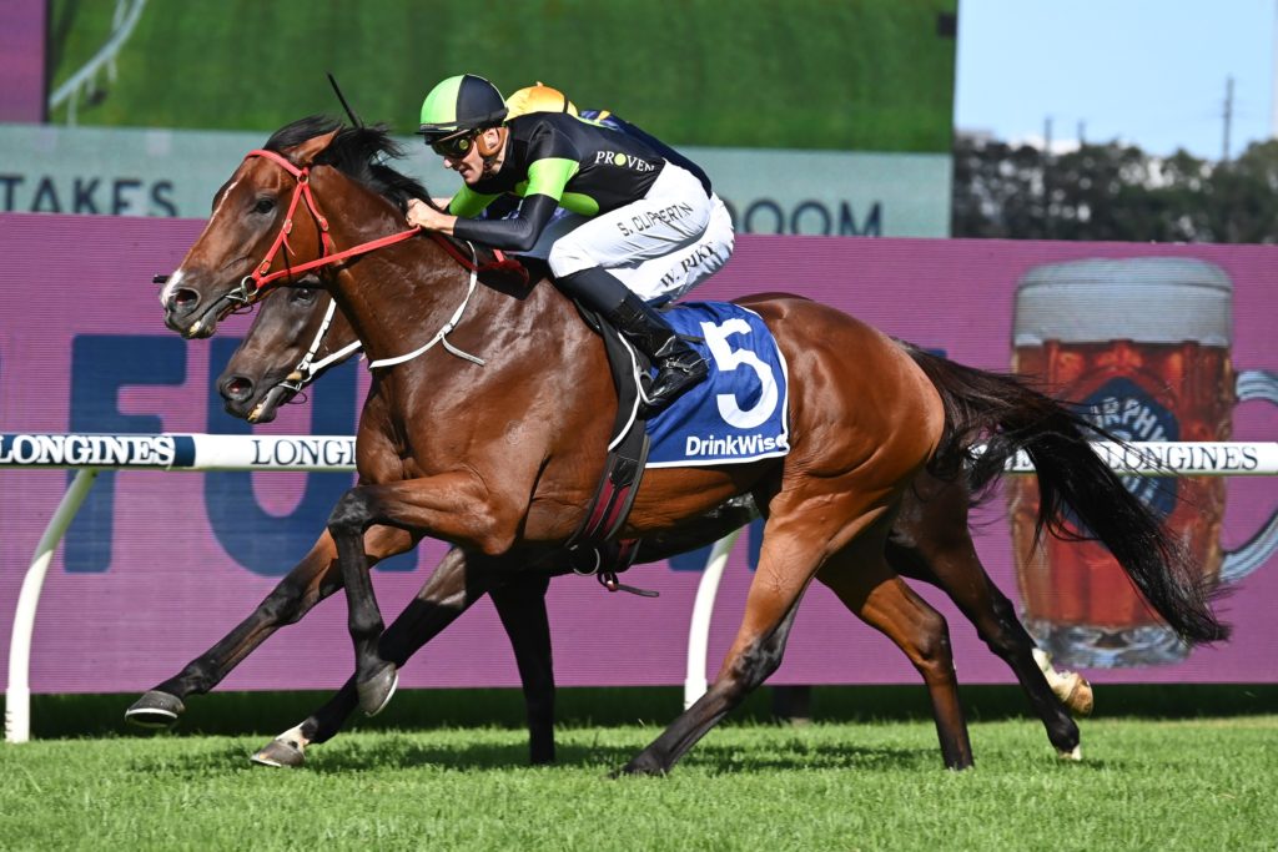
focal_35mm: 290
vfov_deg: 4.7
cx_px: 639
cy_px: 426
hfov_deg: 7.1
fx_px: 10296
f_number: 9
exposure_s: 1/1600
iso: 800
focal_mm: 290
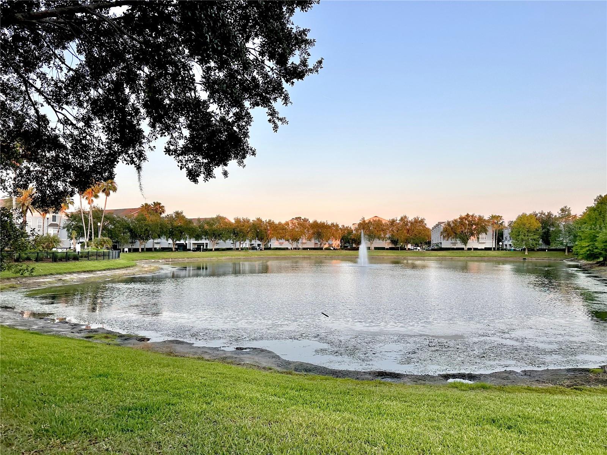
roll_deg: +0.2
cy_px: 228
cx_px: 304
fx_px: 421
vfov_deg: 56.8
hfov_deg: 71.6
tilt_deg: +3.5
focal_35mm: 24
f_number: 1.78
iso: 80
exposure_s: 1/1050
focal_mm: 6.86
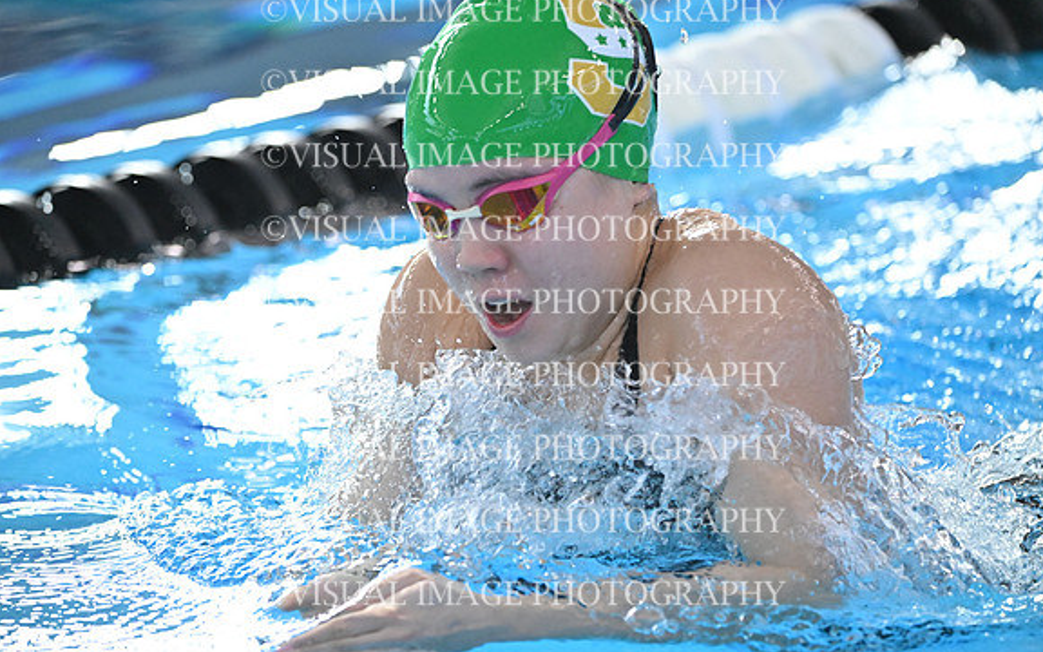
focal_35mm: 318
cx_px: 523
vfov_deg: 4.1
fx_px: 9039
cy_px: 338
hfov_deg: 6.6
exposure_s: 1/1000
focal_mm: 310
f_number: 6.3
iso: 6400
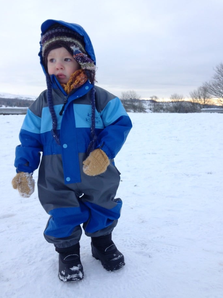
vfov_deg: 54.0
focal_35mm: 34
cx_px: 109
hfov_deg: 41.8
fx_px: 292
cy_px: 151
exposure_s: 1/323
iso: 50
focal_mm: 4.12
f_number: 2.4
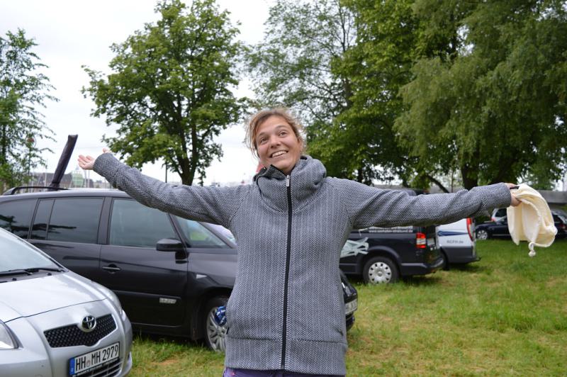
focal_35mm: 36
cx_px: 284
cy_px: 188
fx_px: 567
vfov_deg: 36.8
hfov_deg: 53.2
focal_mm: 24
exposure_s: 1/125
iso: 125
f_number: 5.6
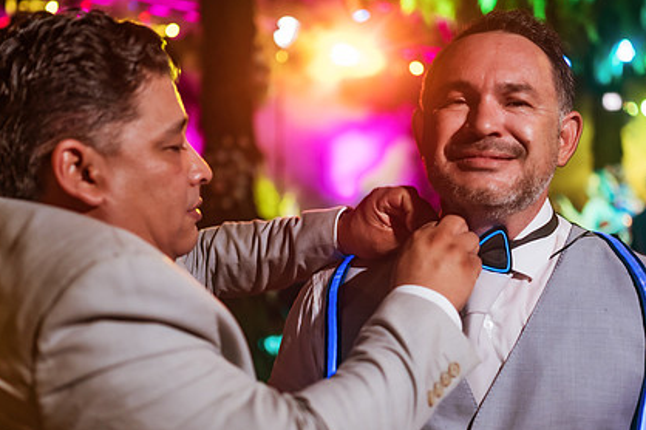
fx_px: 896
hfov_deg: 39.6
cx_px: 338
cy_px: 254
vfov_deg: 26.9
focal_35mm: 50
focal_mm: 35
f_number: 1.8
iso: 1600
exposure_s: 1/100
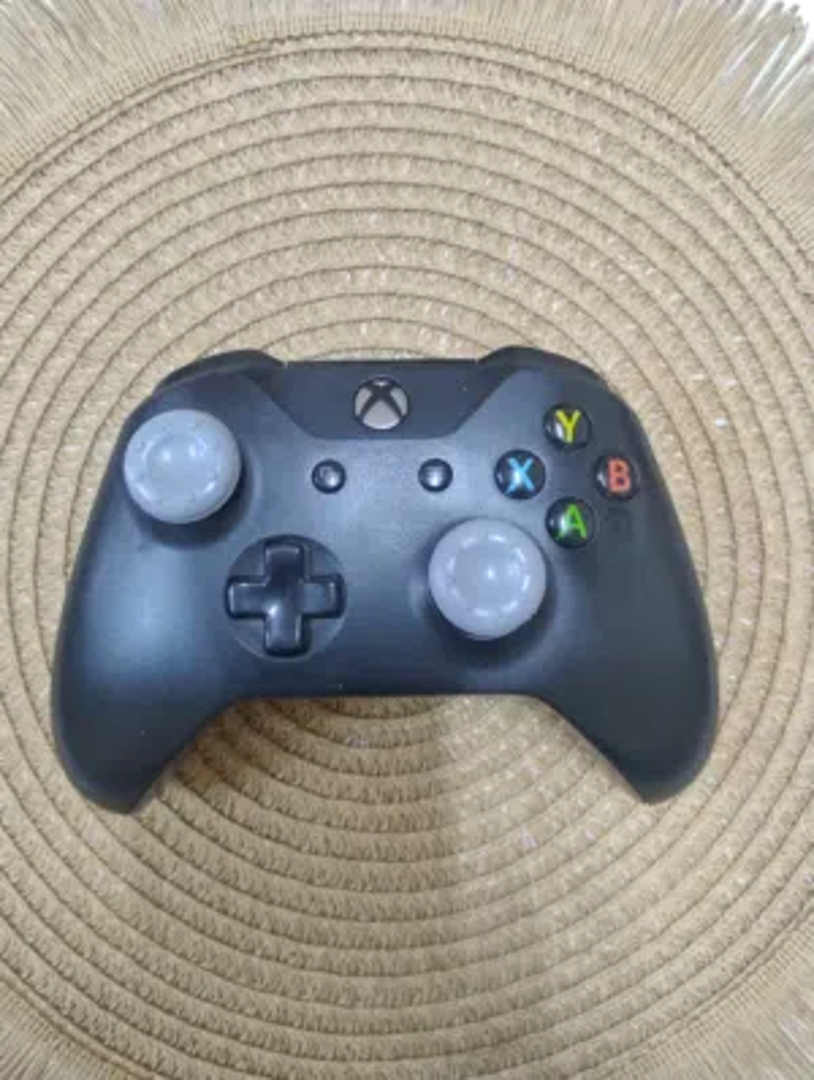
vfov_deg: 71.5
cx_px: 407
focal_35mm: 24
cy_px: 540
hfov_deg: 57.0
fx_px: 750
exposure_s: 1/33.3
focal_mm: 5.56
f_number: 1.8
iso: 1197
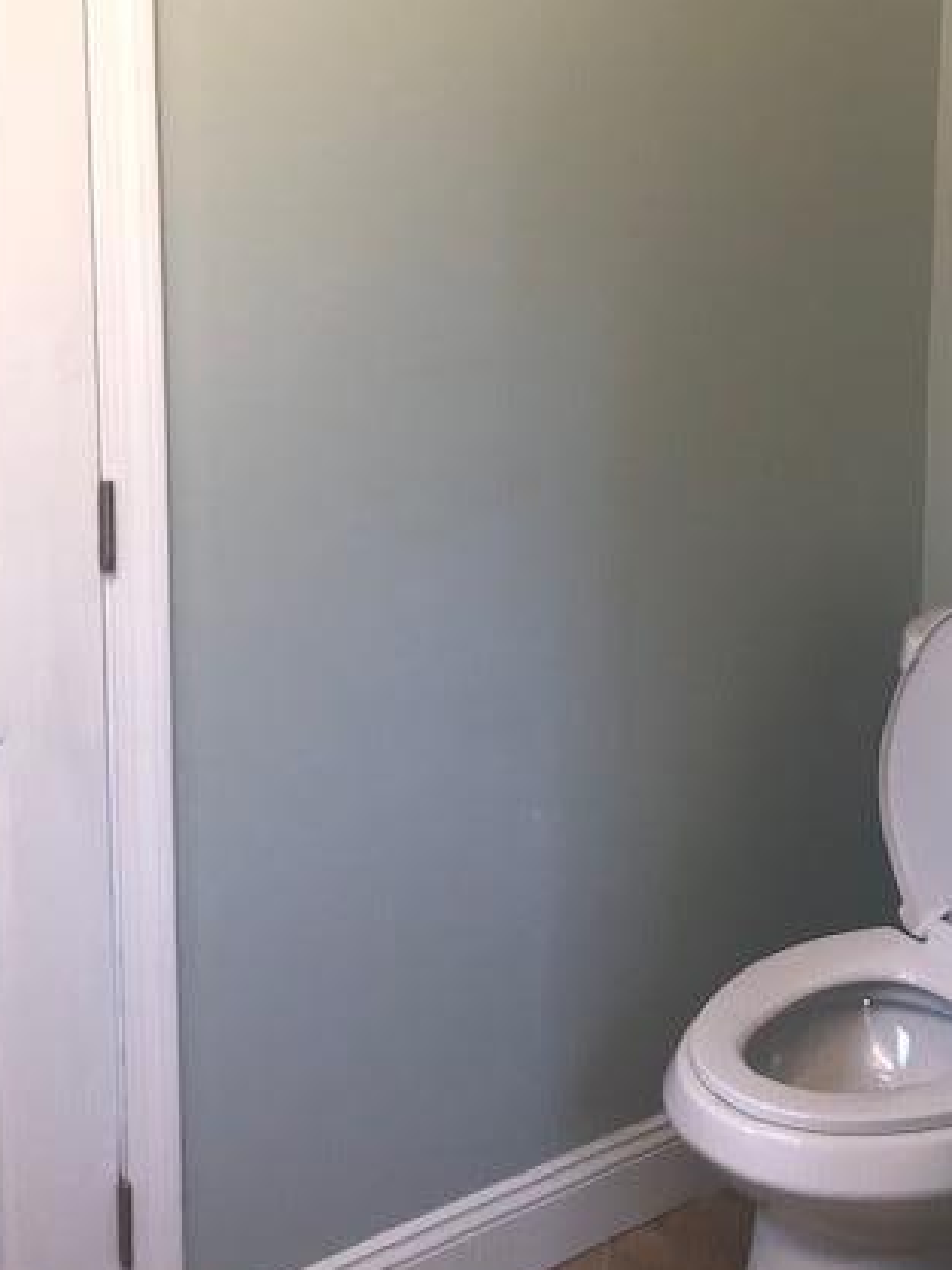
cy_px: 384
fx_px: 1576
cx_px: 395
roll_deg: -0.6
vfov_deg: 43.0
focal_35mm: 43
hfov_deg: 33.5
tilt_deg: -7.4
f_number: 1.8
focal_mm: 4
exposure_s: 1/120
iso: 80
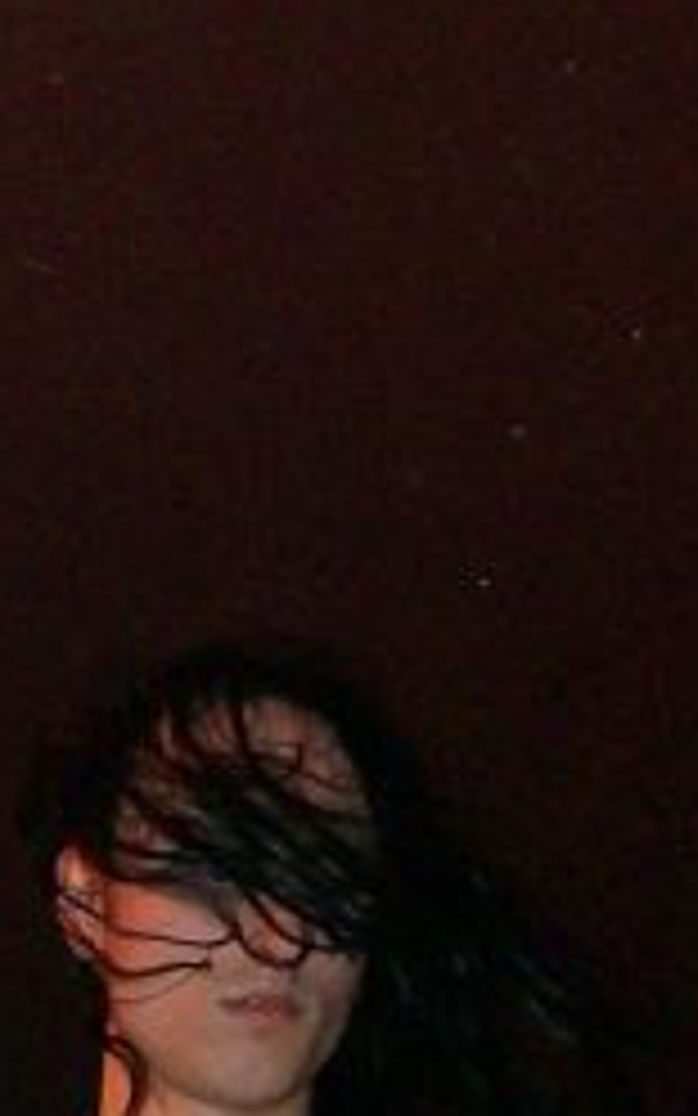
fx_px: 3744
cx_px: 113
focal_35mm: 123
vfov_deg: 16.8
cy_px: 954
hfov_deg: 10.6
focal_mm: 6
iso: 140
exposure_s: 1/64
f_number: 2.7
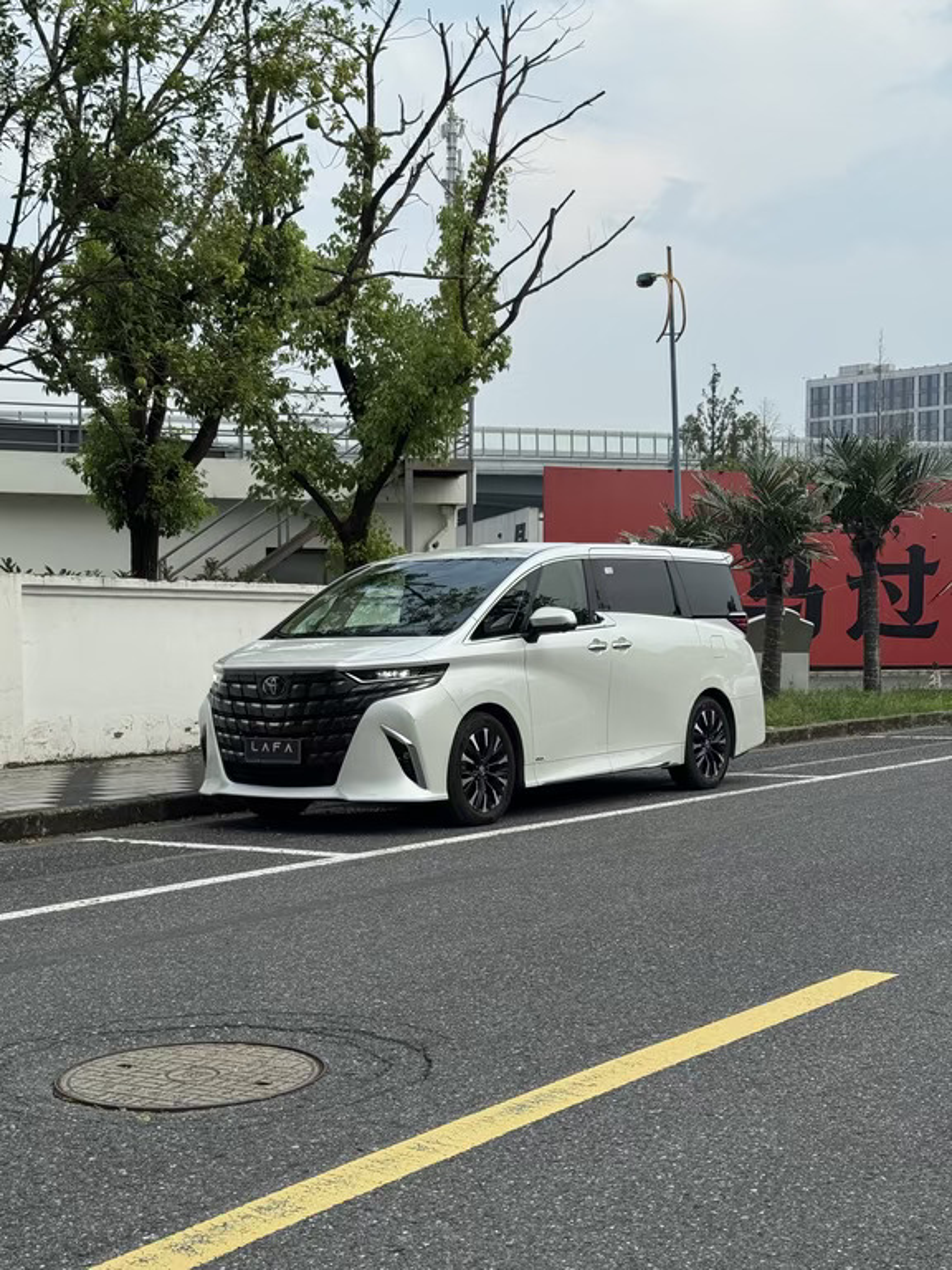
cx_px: 476
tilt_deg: +0.9
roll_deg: +0.6
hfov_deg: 30.3
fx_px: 1760
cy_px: 635
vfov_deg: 39.7
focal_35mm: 48
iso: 64
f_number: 1.78
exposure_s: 1/1724
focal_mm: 6.76
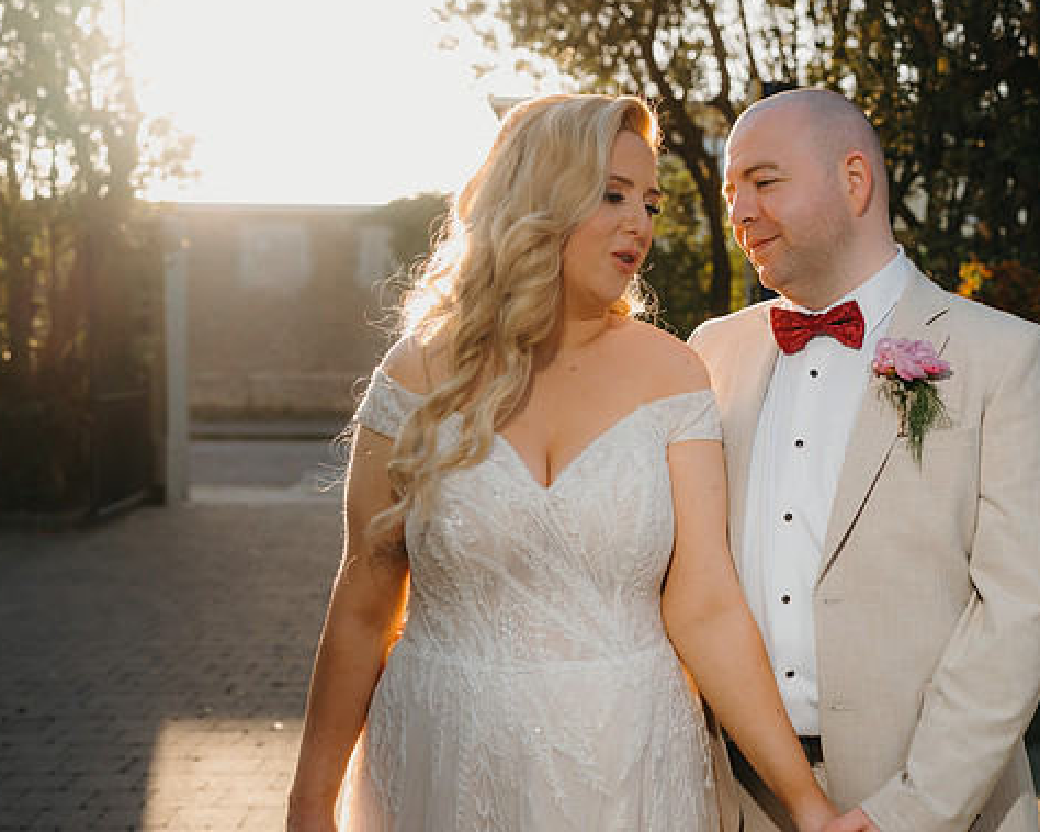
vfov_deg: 30.8
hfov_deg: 37.6
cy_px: 447
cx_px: 711
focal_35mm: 49
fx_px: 1508
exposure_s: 1/250
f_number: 3.2
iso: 100
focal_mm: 35
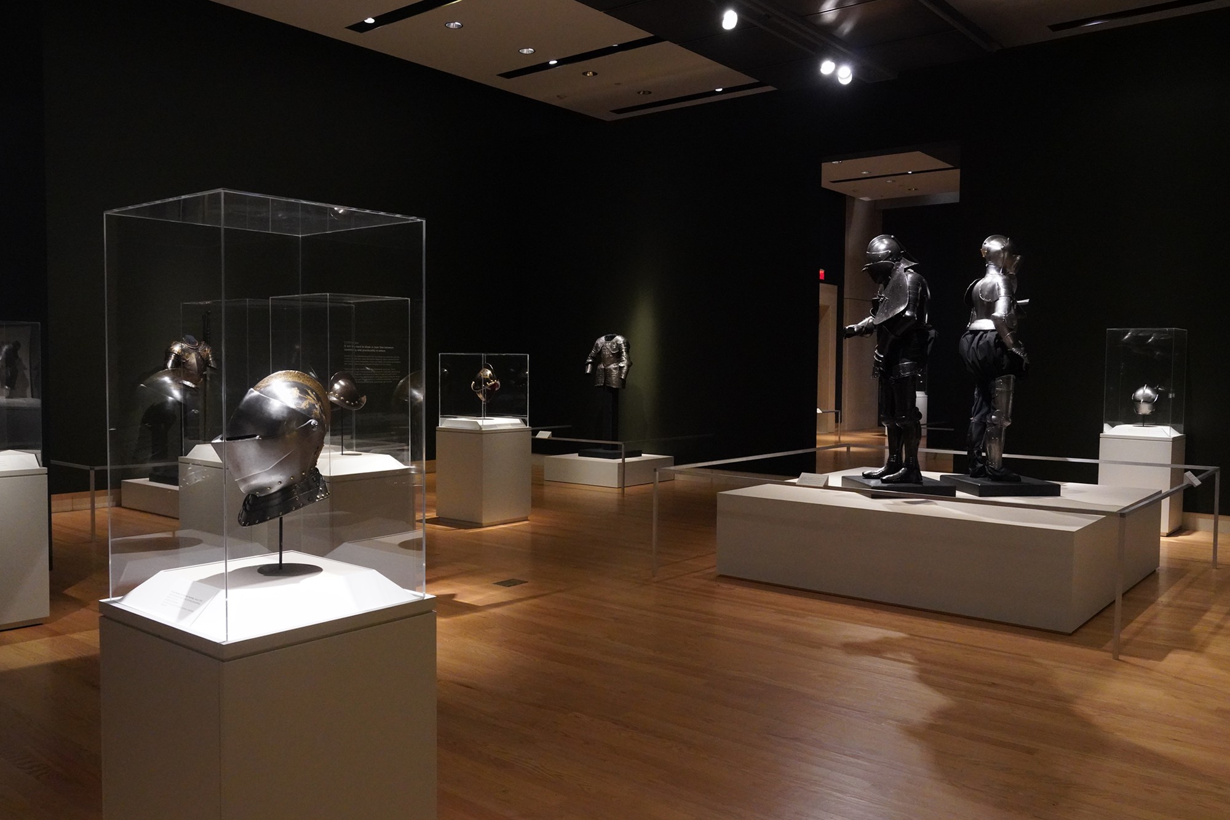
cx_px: 615
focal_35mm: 28
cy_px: 410
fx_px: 957
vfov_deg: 46.4
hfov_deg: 65.5
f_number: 9
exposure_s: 1/80
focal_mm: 28
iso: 10000
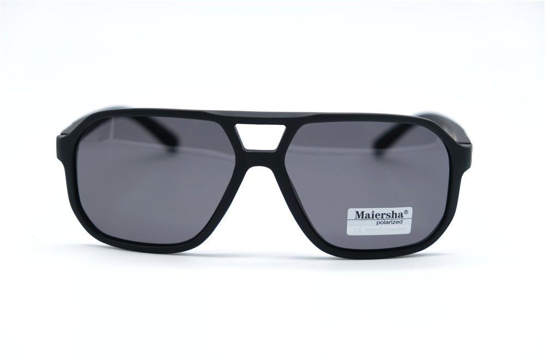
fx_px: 1044
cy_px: 182
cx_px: 272
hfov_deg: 29.3
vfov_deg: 19.7
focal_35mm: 69
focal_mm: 46.3
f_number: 4
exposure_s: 1/160
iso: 160
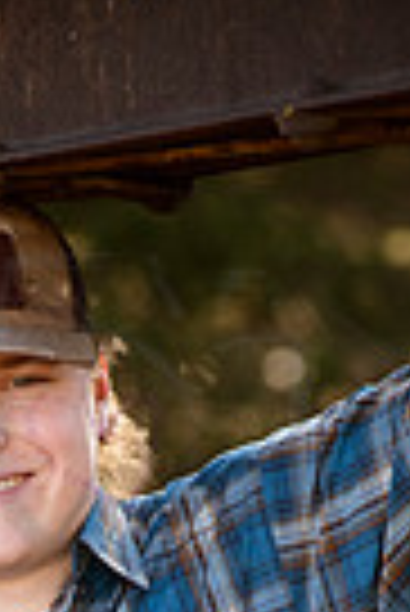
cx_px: 113
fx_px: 8707
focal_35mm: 511
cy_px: 850
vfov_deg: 4.0
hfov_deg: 2.7
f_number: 4.5
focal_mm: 155
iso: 800
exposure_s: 1/800
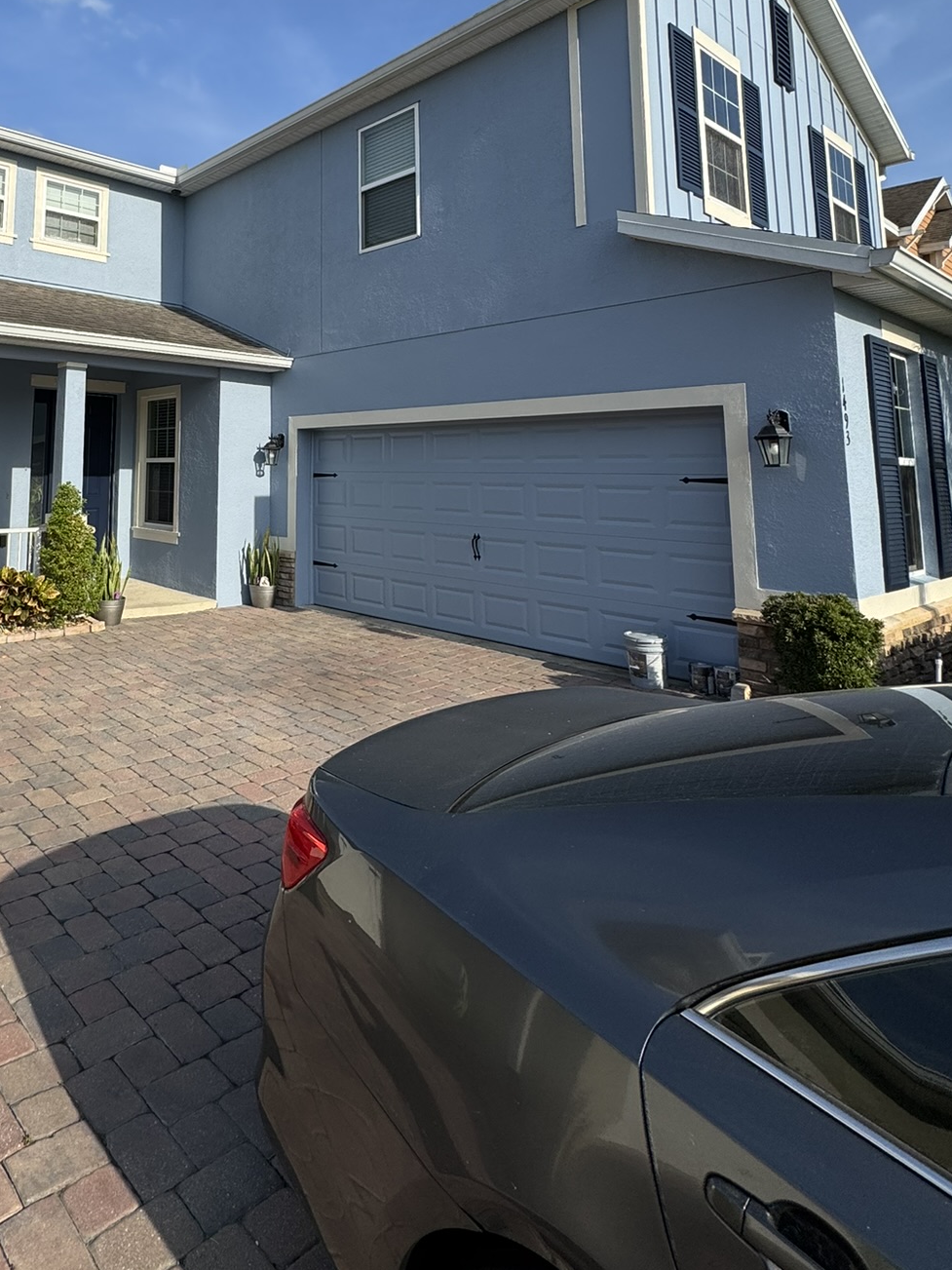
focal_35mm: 22
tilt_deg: +7.0
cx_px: 232
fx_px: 807
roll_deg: +0.5
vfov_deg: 72.9
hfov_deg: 57.8
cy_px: 377
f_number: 2.2
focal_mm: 2.22
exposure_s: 1/2083
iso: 50
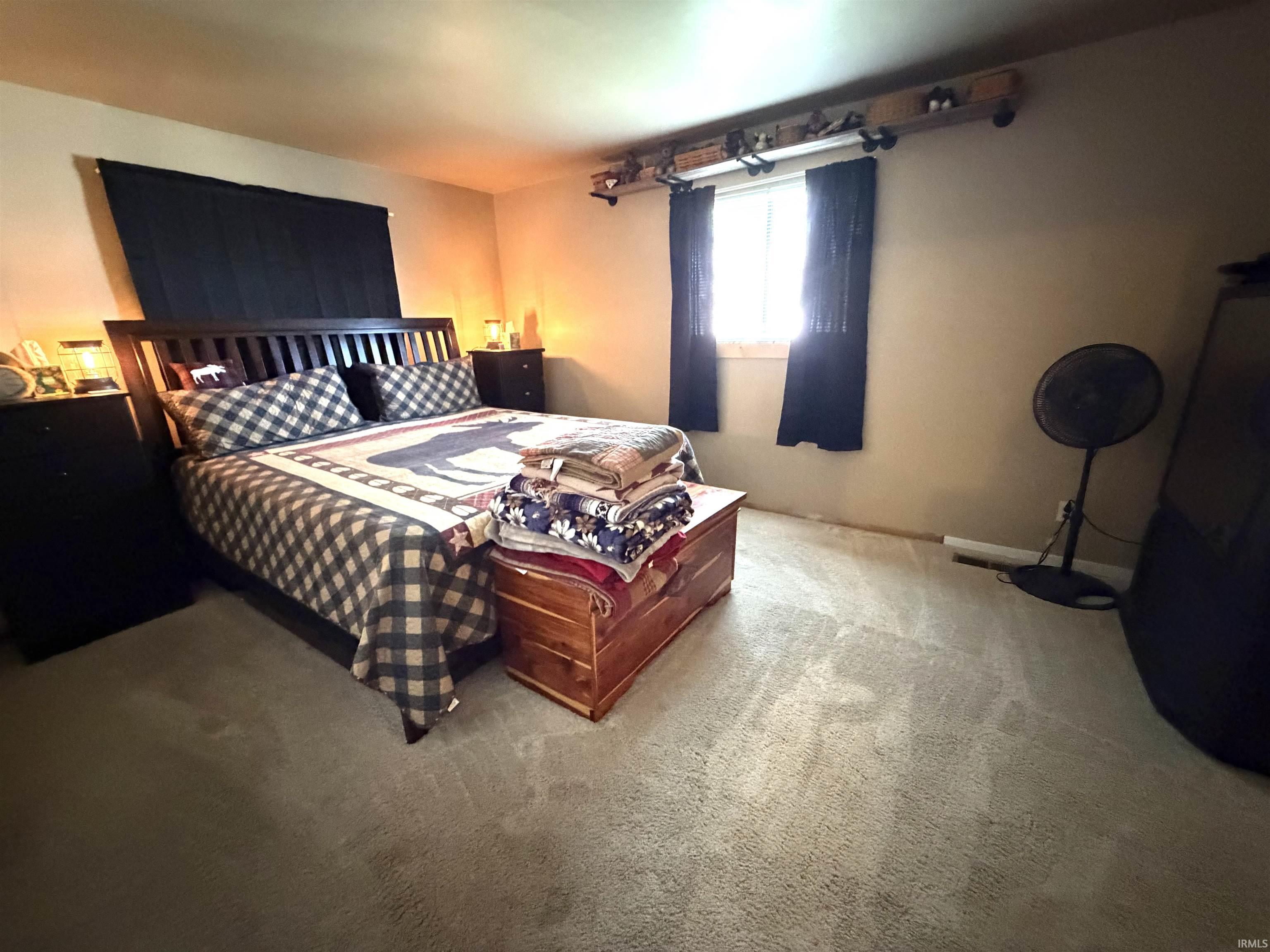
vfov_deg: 85.7
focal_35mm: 14
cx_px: 635
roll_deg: +1.7
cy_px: 476
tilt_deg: -16.1
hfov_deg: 102.1
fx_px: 514
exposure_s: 1/40
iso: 1600
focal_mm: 2.22
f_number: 2.2
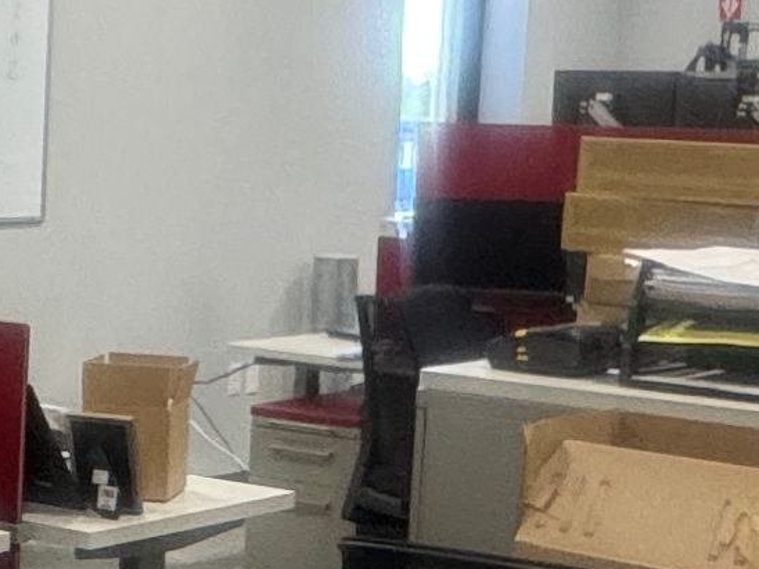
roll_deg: -1.6
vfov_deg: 14.3
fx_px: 2258
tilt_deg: -9.1
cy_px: 419
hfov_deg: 18.2
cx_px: -115
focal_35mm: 103
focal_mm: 2.22
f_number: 2.2
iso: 160
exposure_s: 1/60
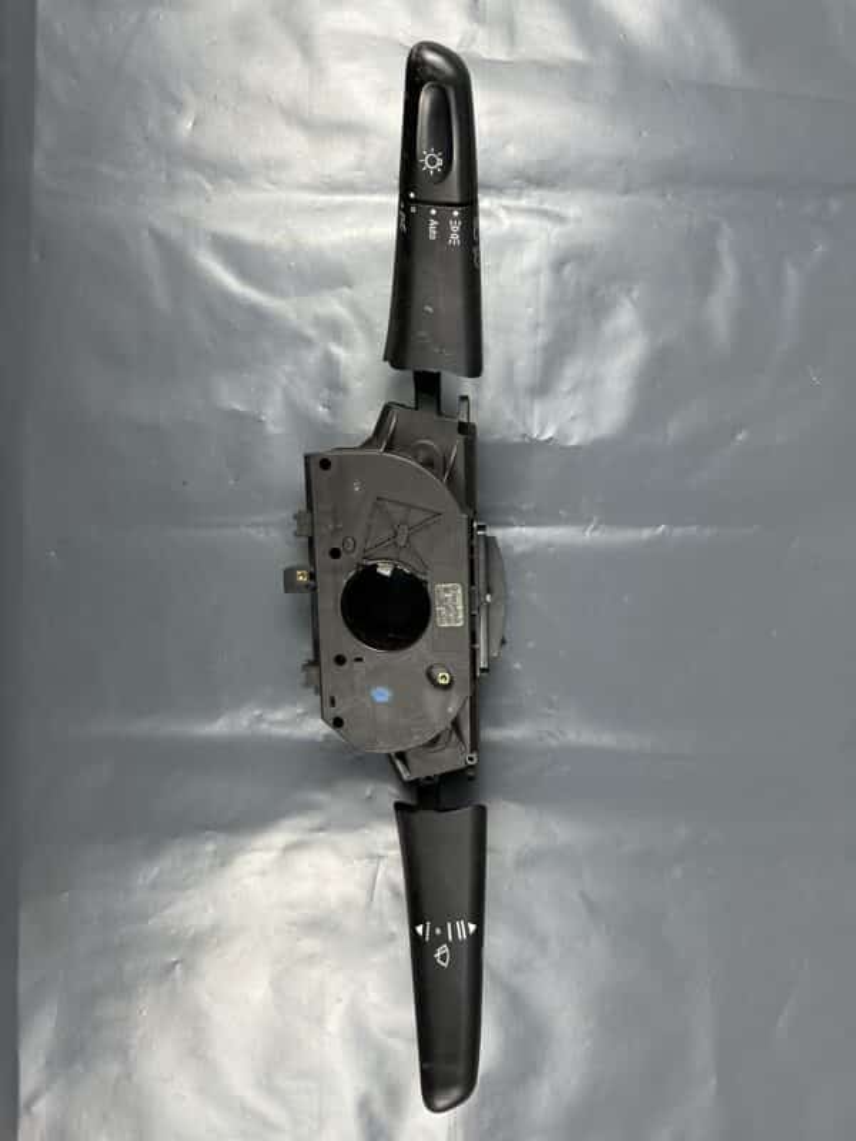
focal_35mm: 24
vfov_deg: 71.6
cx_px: 428
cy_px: 570
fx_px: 791
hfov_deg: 56.8
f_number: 1.78
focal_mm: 6.86
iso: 160
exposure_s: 1/100
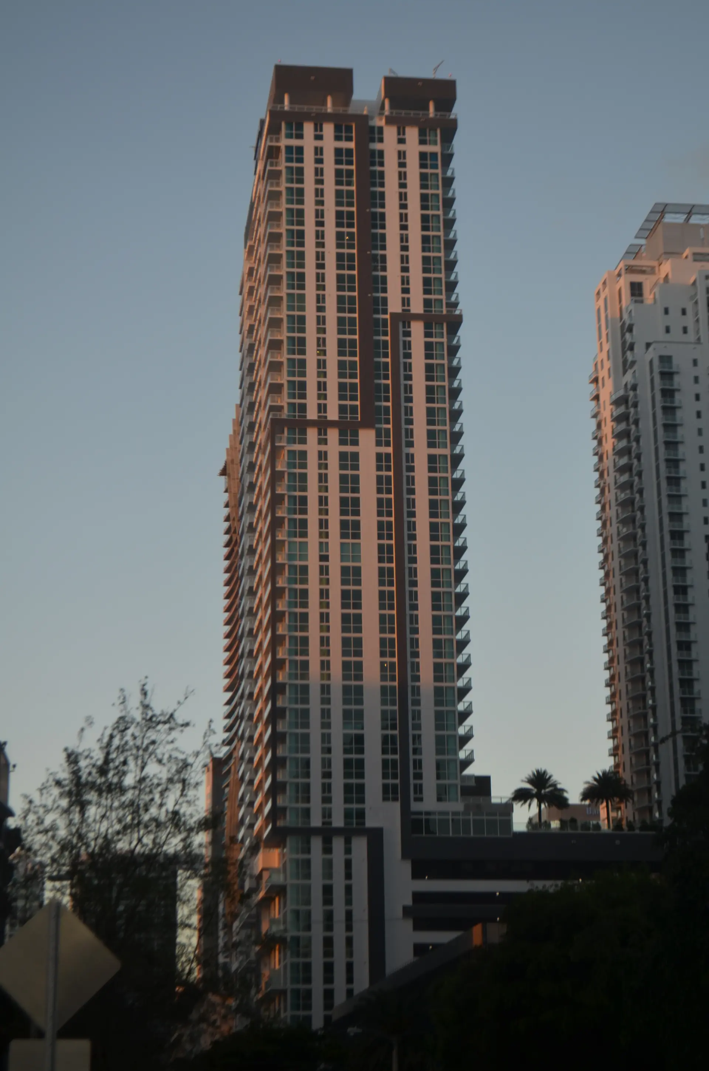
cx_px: 354
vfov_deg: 29.9
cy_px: 536
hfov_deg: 20.1
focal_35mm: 68
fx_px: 2003
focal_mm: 45
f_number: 6.3
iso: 200
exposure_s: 1/160
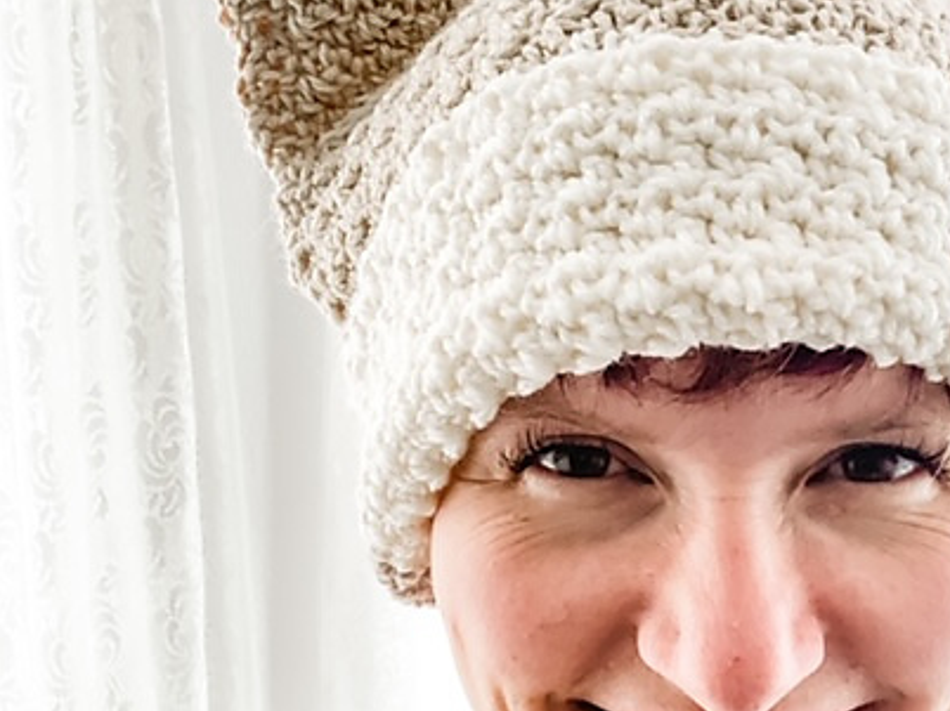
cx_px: 676
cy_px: 411
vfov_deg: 28.5
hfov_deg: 36.9
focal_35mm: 51
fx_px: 1399
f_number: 2.2
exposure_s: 1/70
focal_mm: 2.87
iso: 64
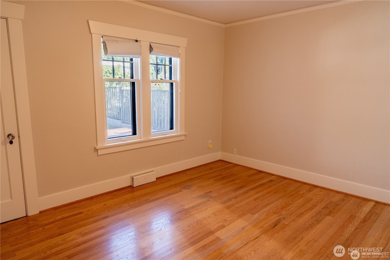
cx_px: 195
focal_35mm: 24
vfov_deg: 53.1
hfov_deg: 73.8
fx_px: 260
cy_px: 130
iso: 500
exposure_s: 1/125
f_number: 8
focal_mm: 24
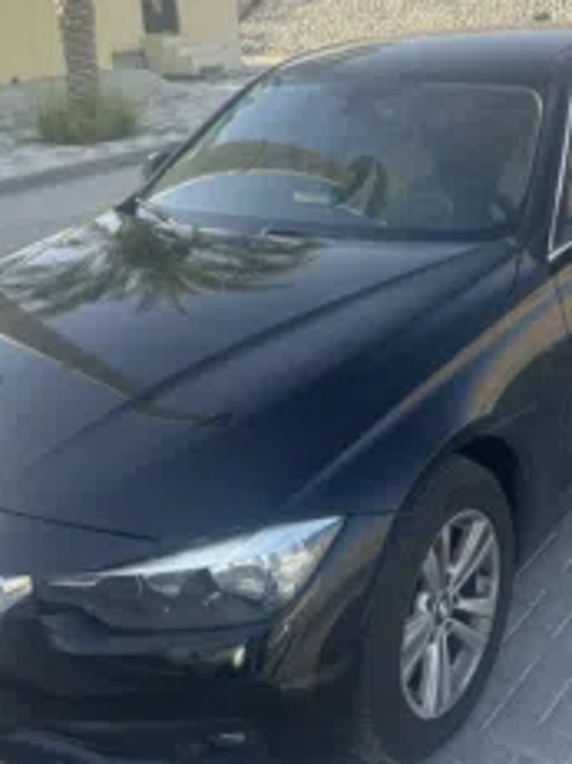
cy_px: 281
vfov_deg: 41.8
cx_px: 314
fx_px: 992
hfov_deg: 32.1
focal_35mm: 45
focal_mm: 5.7
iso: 50
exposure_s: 1/1531
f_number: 1.5
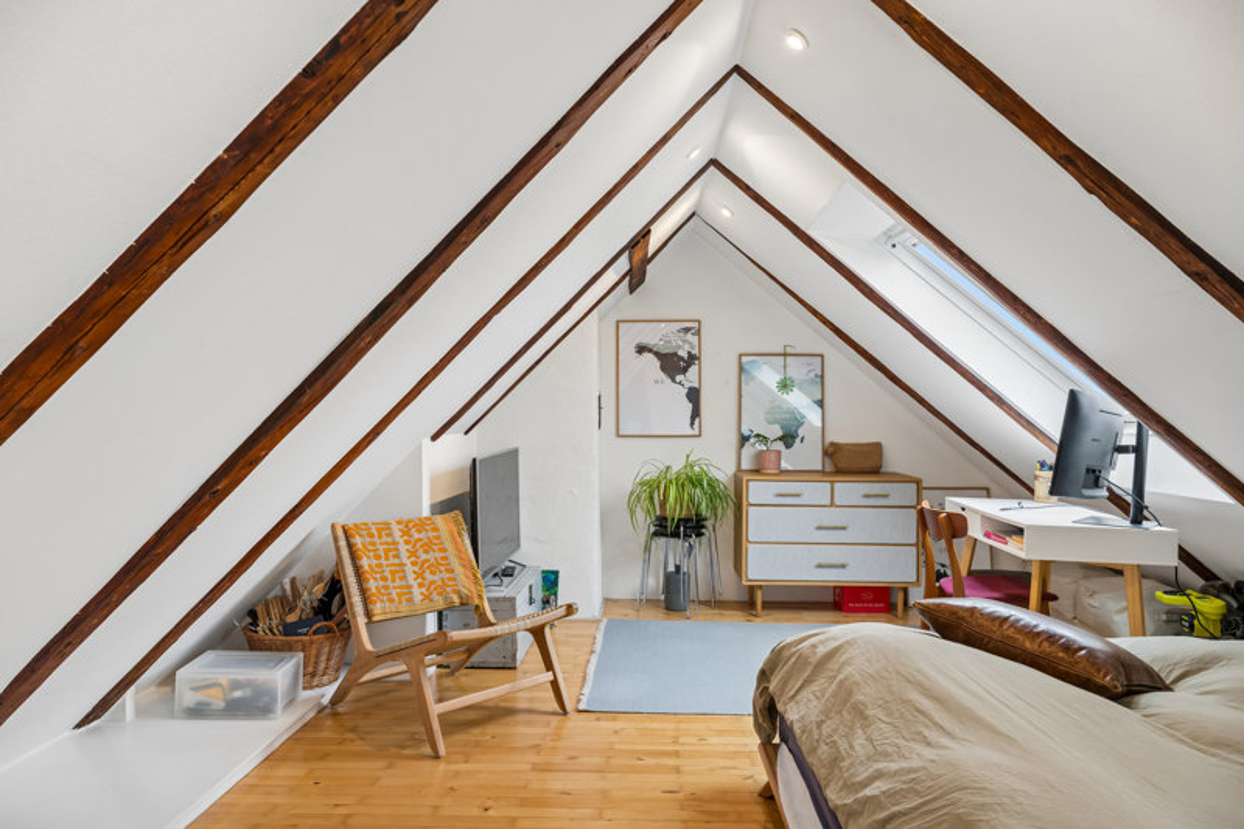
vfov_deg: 53.1
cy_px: 414
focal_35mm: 24
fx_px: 829
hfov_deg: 73.8
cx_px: 622
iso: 160
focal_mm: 24
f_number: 8
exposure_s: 1/5
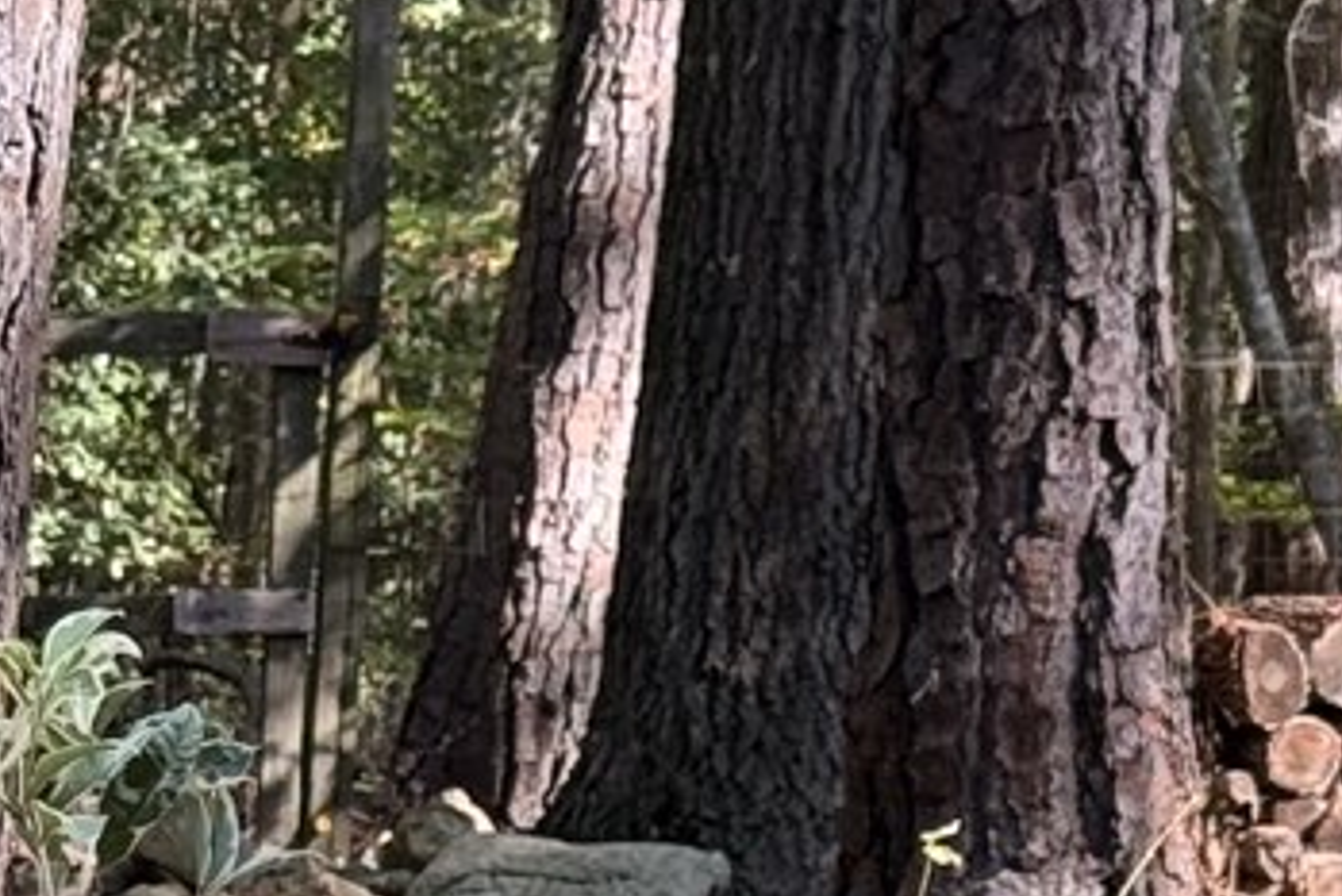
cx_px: -1577
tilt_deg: -2.3
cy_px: 1484
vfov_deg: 5.9
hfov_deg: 8.4
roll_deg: -3.3
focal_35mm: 229
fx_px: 8540
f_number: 1.78
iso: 80
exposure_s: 1/194
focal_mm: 6.76
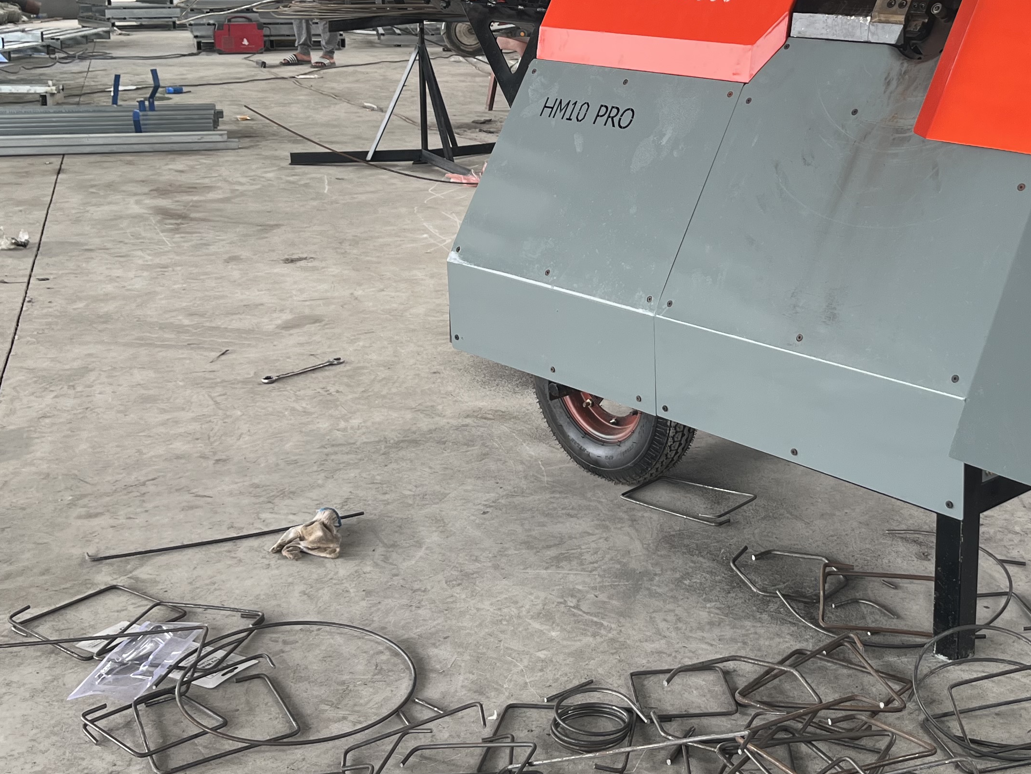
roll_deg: -0.6
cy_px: 225
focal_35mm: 49
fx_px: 1460
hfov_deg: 38.2
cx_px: 736
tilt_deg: -11.0
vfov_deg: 29.4
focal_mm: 5.1
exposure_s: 1/148
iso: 50
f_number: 1.6
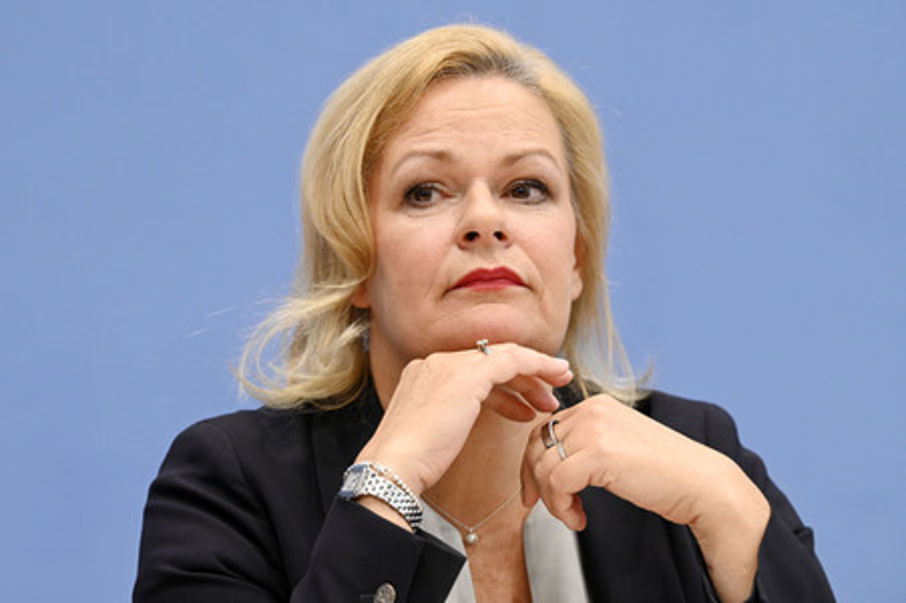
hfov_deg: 12.5
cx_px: 453
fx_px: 4149
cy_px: 302
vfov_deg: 8.3
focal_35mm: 165
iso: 4000
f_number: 5
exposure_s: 1/640
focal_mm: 165
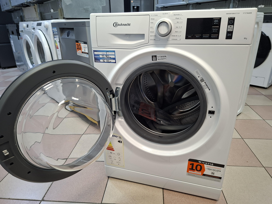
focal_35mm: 23
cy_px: 102
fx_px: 181
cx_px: 136
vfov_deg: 58.9
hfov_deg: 73.9
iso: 250
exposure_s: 1/33
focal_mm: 5.54
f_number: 1.8
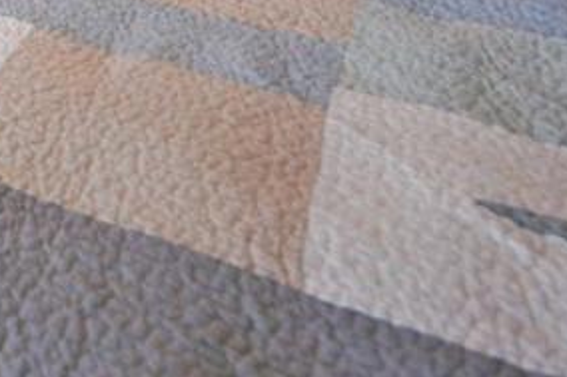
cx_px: -605
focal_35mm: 76
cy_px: -545
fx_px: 1196
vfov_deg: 13.1
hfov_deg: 17.6
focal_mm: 10
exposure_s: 1/30
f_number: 2.8
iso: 160
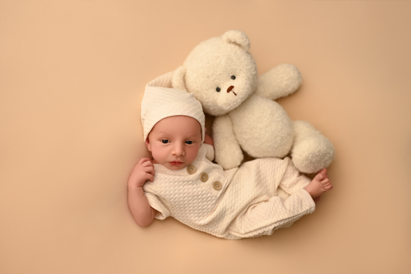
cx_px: 206
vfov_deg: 37.9
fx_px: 400
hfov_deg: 54.4
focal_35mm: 35
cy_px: 137
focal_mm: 35
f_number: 2.8
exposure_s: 1/160
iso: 100
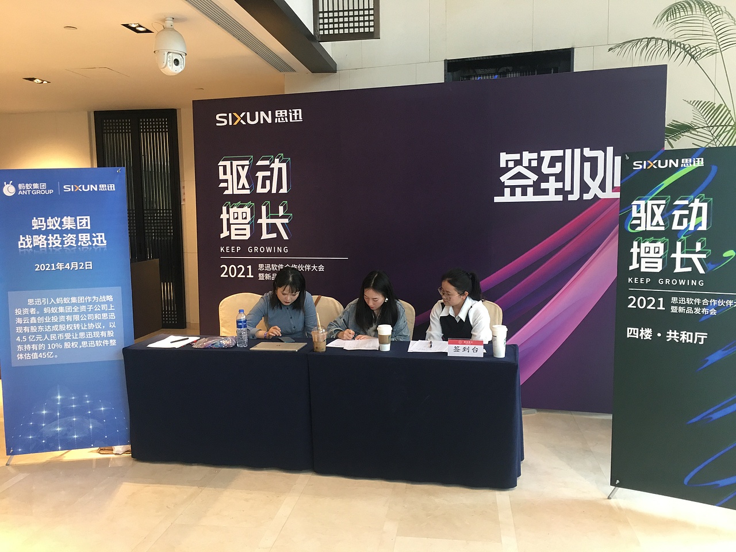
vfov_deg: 48.2
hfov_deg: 61.7
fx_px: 617
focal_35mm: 29
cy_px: 276
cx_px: 368
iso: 64
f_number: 2.2
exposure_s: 1/17
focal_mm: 4.15
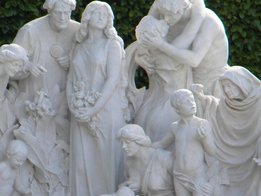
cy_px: 260
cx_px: 51
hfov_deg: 3.0
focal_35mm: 670
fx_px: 5051
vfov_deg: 2.2
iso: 80
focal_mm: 41
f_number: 5.4
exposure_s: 1/92
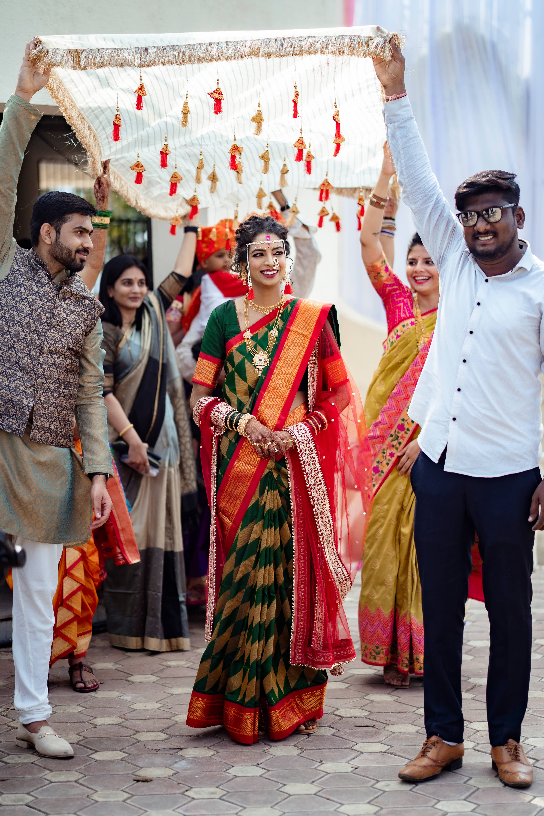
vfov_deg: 23.9
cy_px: 408
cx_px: 272
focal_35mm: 85
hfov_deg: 16.1
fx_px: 1927
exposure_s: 1/2500
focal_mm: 85
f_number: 1.8
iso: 160
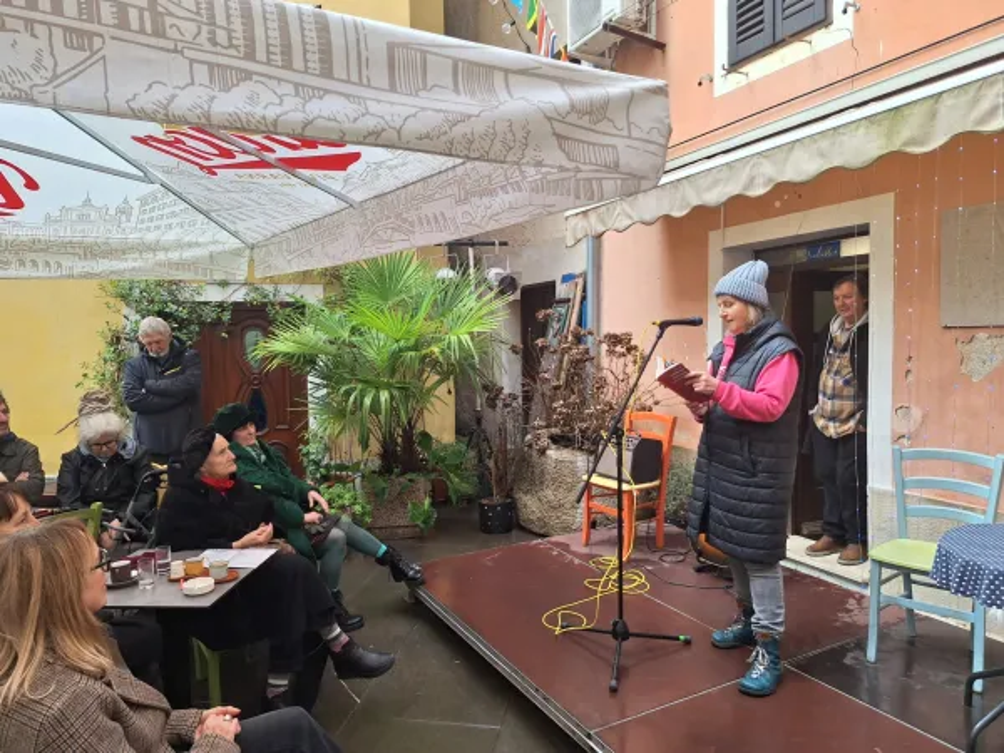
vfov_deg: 58.9
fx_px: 667
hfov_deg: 73.9
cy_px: 376
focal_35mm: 23
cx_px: 502
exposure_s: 1/236
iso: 40
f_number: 1.8
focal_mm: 5.54
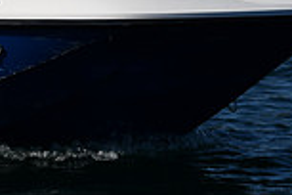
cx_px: -210
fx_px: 4599
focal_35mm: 567
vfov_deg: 2.4
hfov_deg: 3.6
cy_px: -76
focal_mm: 100
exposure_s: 1/640
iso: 100
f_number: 9
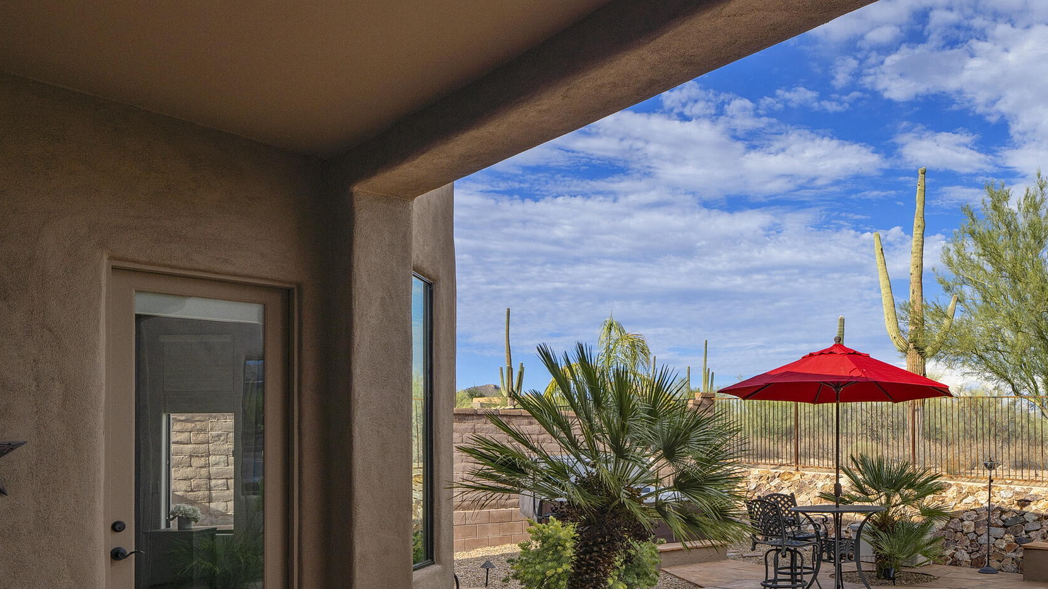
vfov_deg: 38.0
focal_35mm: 30
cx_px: 779
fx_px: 834
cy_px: 442
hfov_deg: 60.9
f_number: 9
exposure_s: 1/160
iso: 100
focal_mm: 17
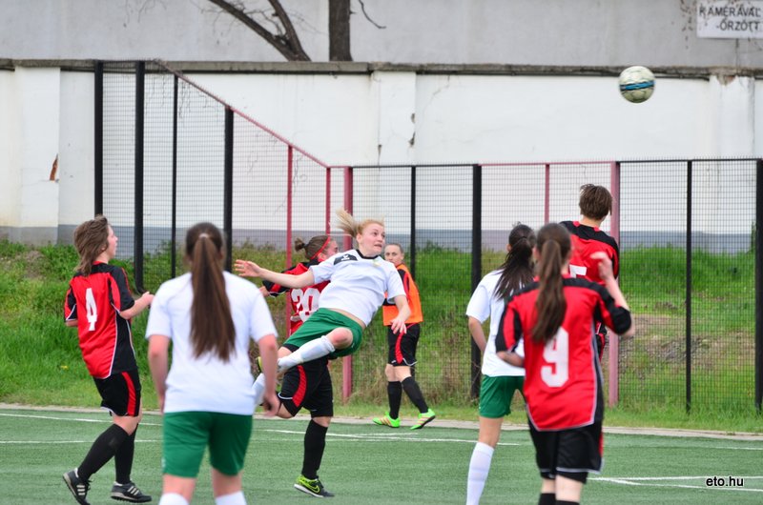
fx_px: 7615
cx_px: 382
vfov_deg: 3.8
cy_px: 252
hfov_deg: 5.7
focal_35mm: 360
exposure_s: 1/400
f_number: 5.3
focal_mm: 240
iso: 400
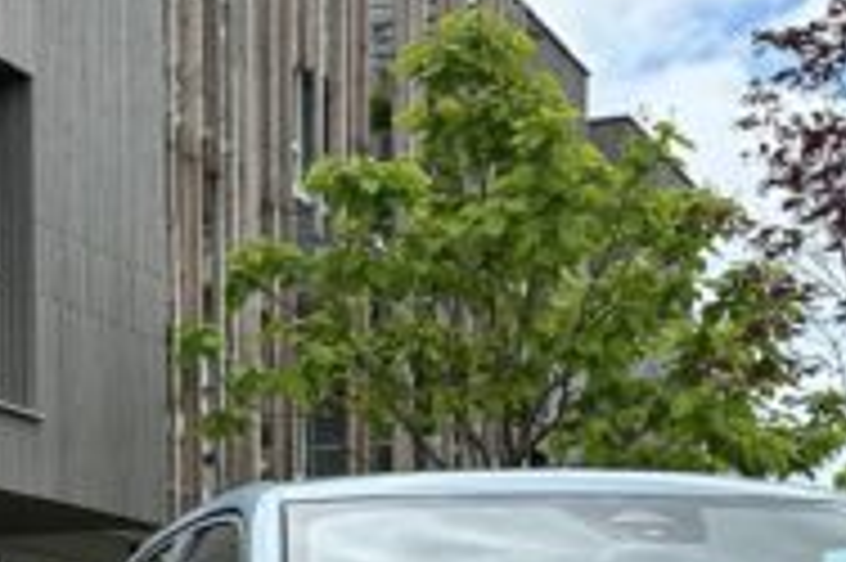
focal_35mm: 113
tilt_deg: -1.8
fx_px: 2653
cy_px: 865
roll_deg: +1.1
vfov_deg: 11.6
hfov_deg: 17.6
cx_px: -25
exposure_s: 1/2513
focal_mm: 5.7
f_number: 1.5
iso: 50
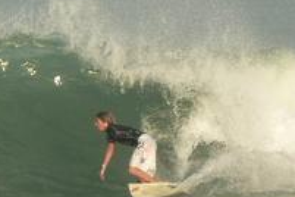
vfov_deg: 1.1
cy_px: 162
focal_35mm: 1227
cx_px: 80
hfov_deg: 1.7
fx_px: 10054
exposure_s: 1/400
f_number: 4.5
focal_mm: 72
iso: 80
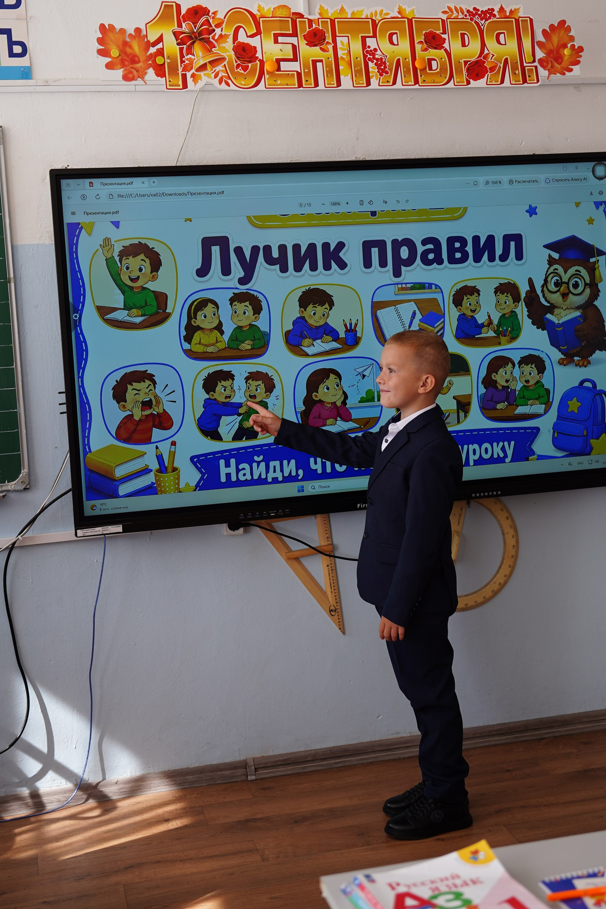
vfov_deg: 35.6
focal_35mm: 56
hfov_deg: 24.1
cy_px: 383
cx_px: 374
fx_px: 1414
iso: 200
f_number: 2.8
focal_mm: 42
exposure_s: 1/320
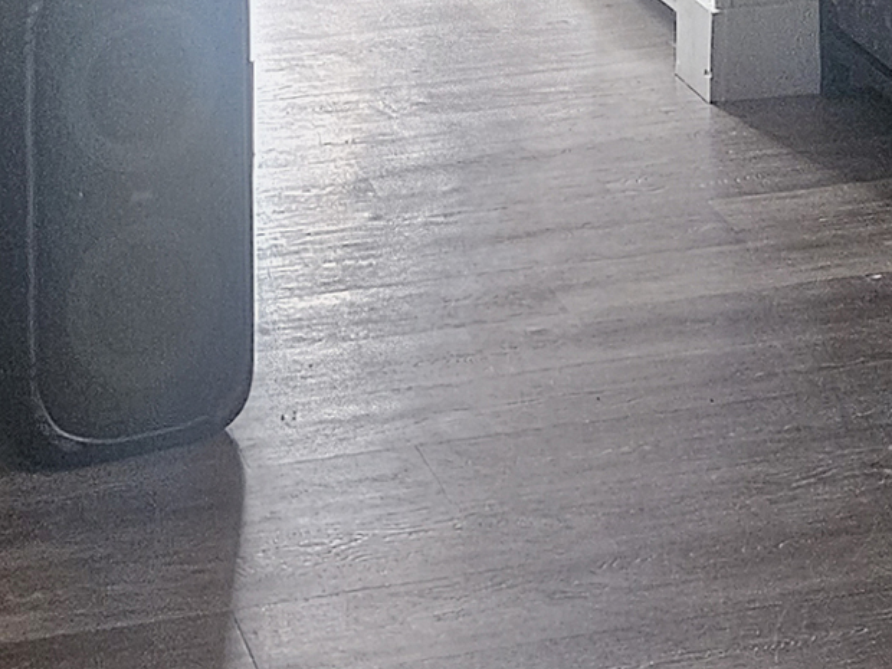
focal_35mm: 114
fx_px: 2938
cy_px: -331
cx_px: 481
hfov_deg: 17.3
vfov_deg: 12.4
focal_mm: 5.4
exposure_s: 1/120
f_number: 1.8
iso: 640
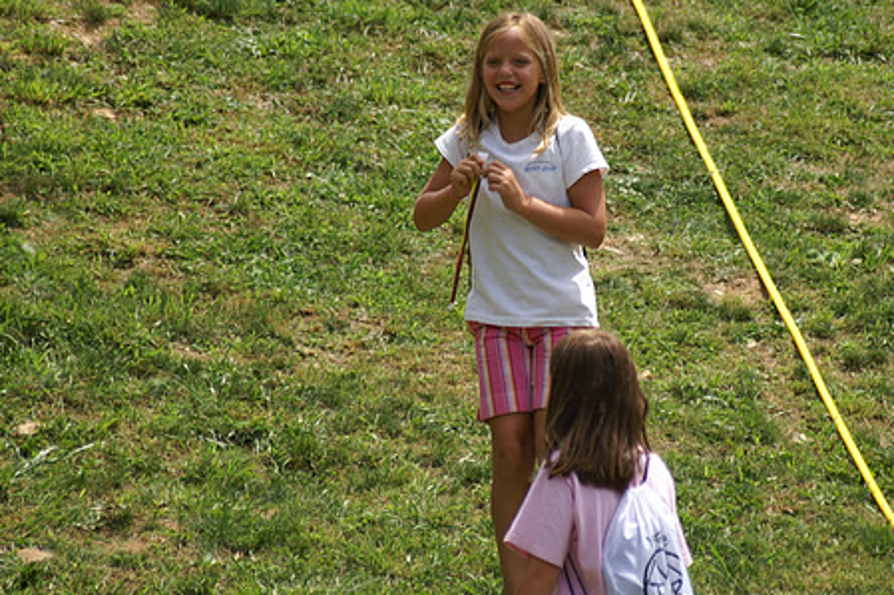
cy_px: 241
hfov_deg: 5.1
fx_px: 10103
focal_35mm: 407
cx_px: 548
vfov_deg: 3.4
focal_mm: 210
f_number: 5
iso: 125
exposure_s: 1/500
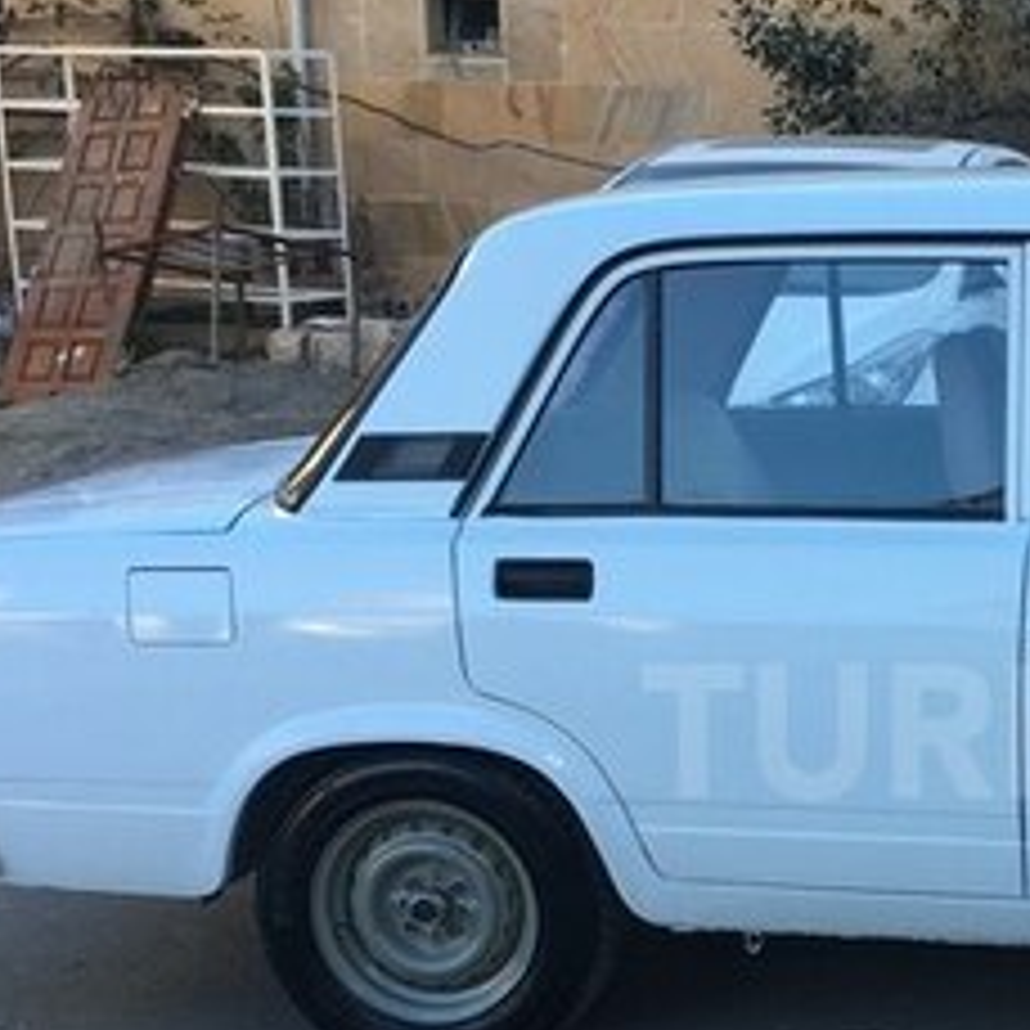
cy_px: 731
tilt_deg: -13.4
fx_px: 2491
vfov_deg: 23.2
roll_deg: -0.8
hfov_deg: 22.2
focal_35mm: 74
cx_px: 1102
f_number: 2.2
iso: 25
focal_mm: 4.15
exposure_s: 1/187
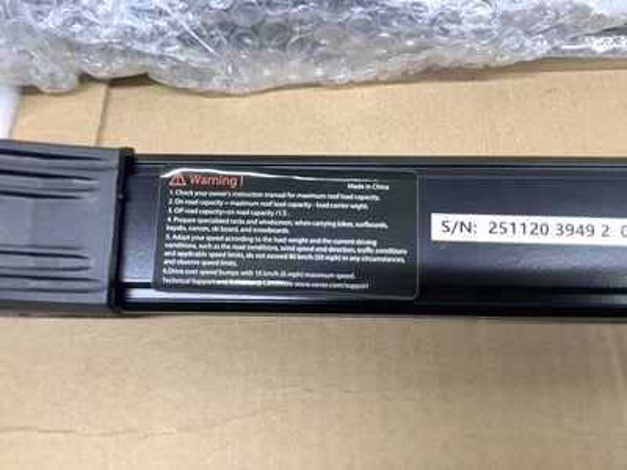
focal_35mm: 31
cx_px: 314
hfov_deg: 58.4
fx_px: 562
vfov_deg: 45.4
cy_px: 235
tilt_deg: -68.5
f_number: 2.4
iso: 100
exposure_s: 1/60
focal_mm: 3.3
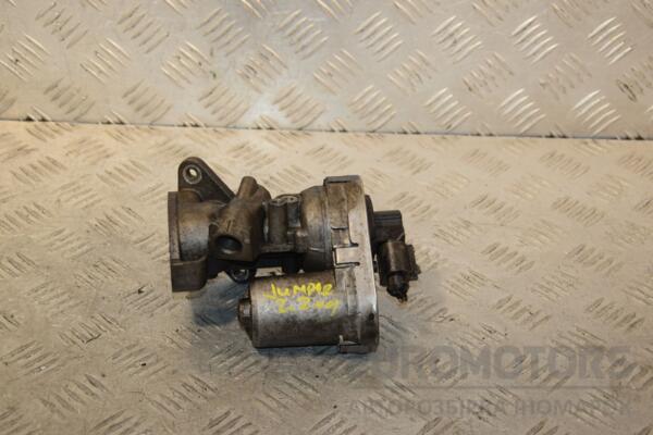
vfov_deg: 20.2
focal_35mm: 68
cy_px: 218
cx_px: 326
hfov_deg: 29.9
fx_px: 1224
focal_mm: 45
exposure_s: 1/200
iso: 800
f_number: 6.3
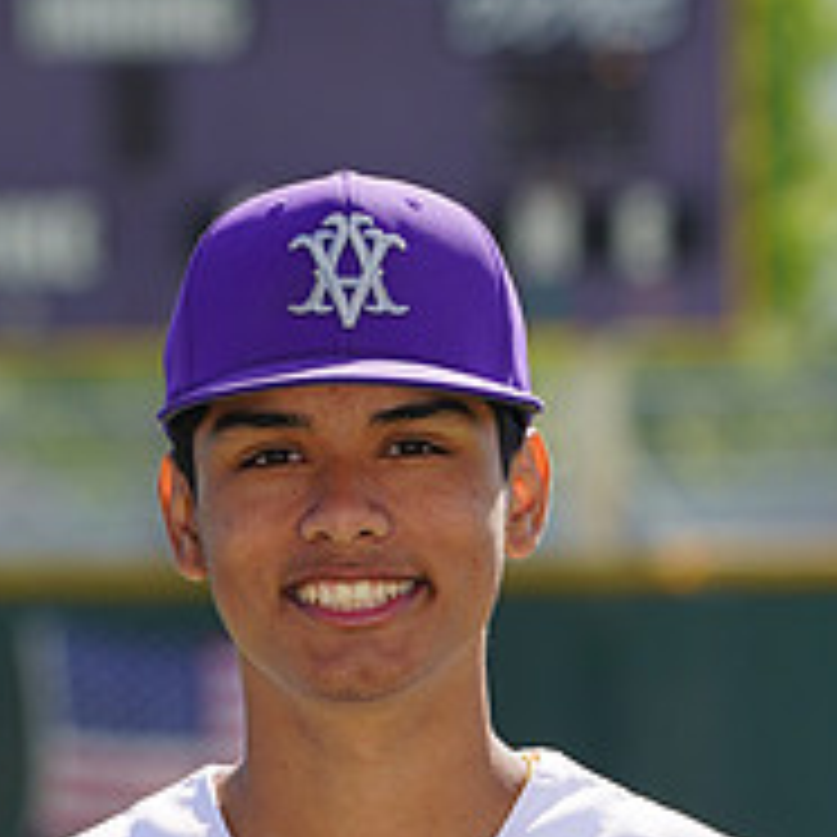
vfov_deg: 2.8
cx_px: 364
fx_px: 17043
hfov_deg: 2.8
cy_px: 963
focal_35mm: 623
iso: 100
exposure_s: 1/250
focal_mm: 235
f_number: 8
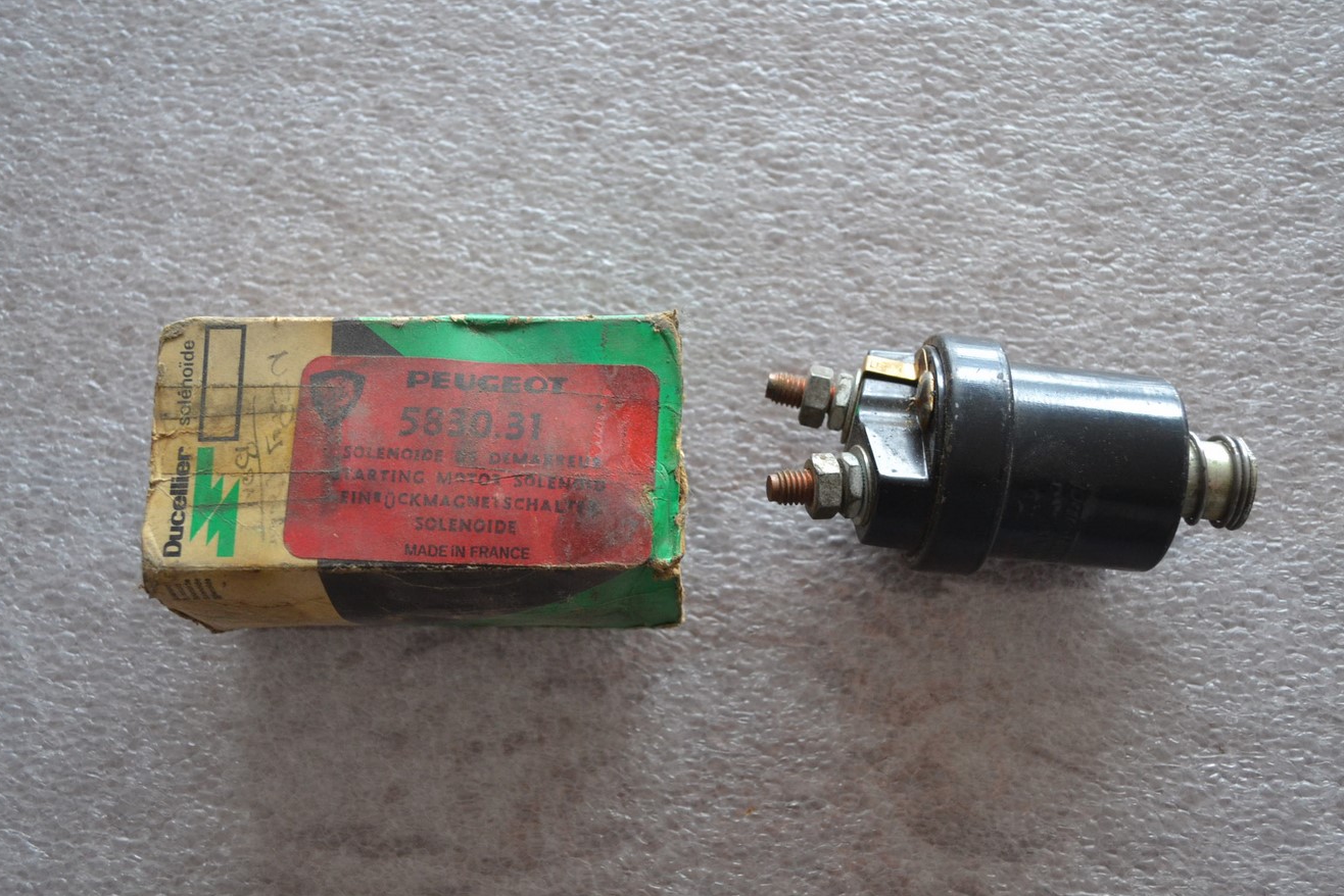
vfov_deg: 33.4
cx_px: 661
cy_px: 458
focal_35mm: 40
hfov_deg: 48.4
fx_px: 1494
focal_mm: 26
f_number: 4.2
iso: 1100
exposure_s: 1/60
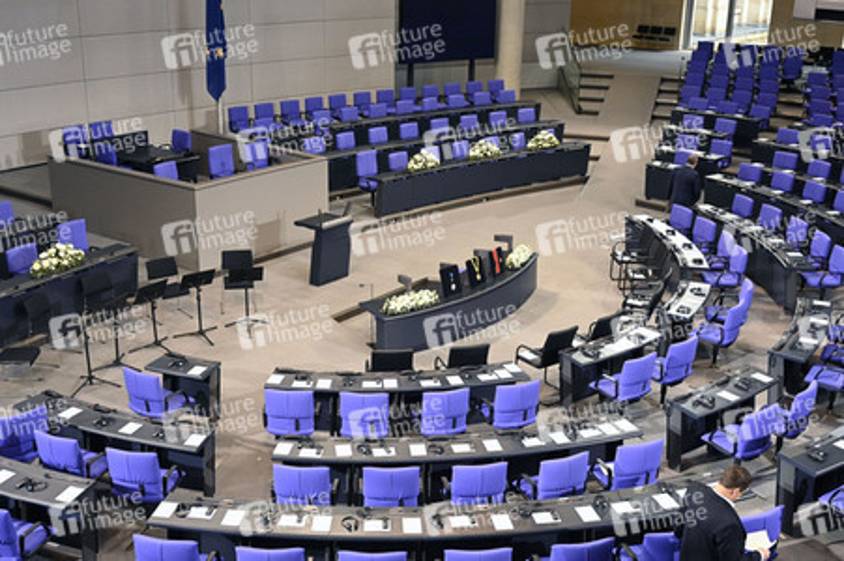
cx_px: 422
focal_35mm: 40
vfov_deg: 33.4
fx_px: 937
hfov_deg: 48.5
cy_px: 280
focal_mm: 40
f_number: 4.5
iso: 6400
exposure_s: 1/320
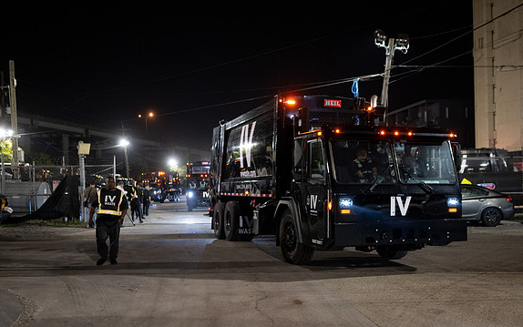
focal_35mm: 41
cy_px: 188
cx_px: 277
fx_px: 585
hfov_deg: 48.2
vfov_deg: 31.2
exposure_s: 1/250
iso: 1600
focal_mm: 35
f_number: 2
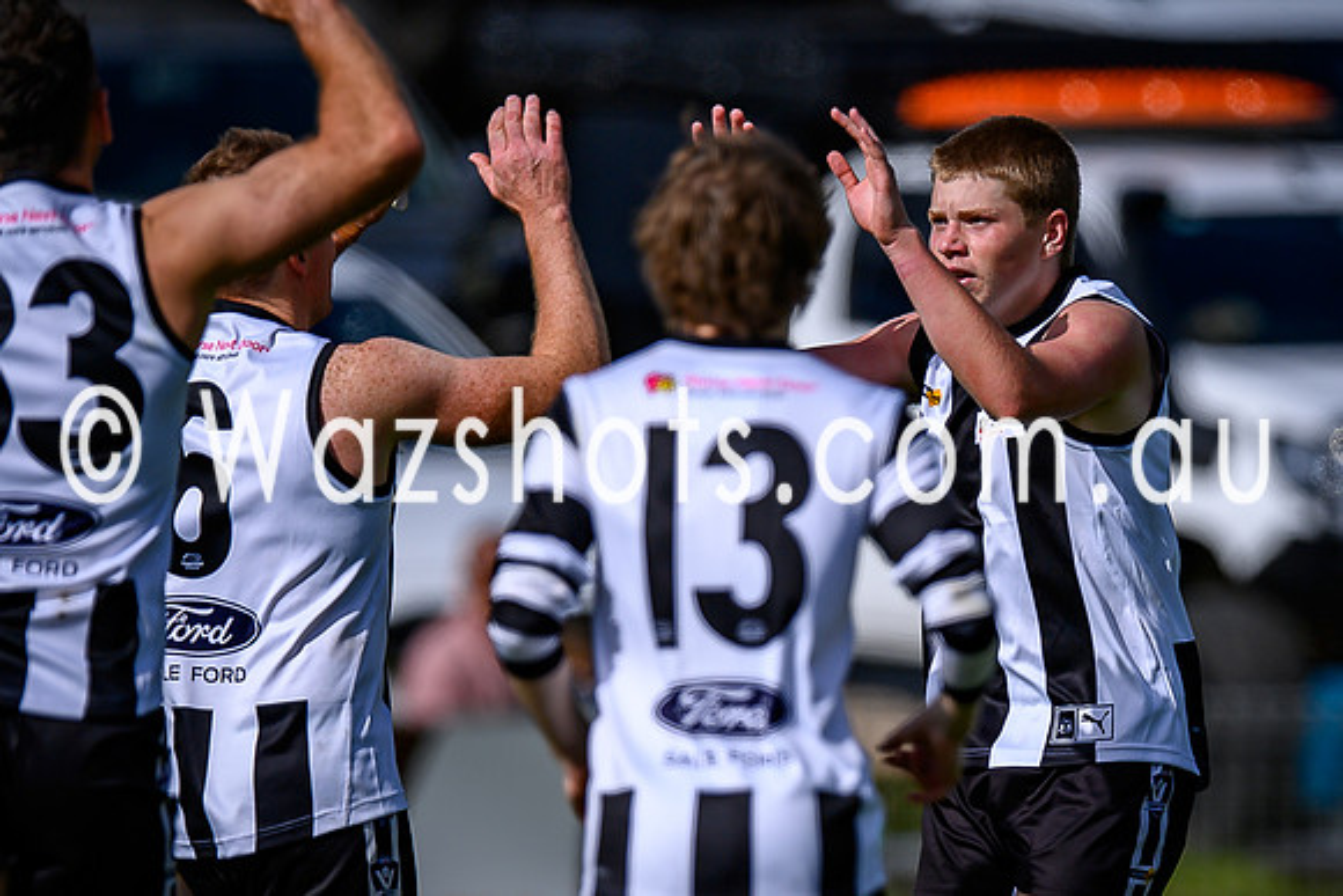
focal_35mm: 1194
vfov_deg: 1.2
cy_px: 648
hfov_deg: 1.7
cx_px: 1017
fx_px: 44560
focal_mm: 500
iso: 110
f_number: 4
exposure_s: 1/2500
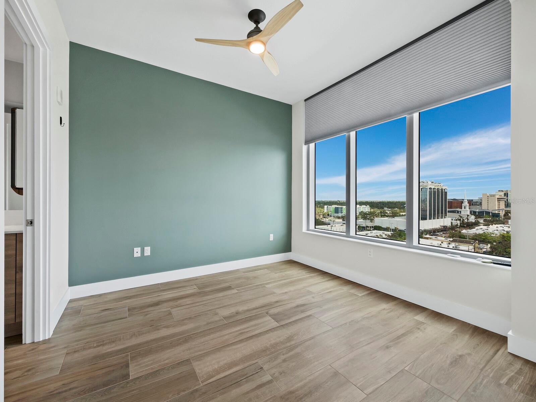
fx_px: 217
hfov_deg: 102.1
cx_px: 268
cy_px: 201
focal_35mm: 14
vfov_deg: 85.7
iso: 400
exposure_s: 1/13
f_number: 11
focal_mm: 7
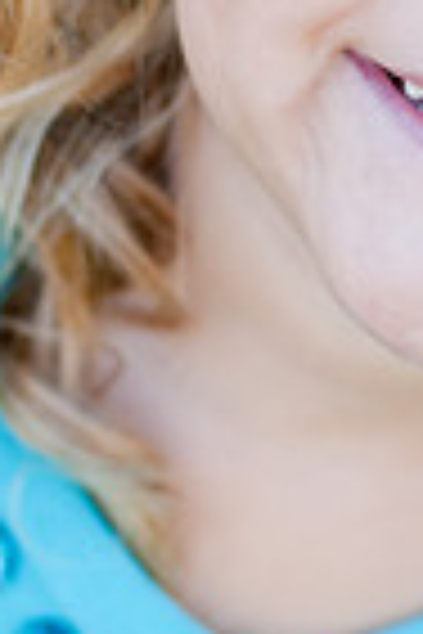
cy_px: 166
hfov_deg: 5.7
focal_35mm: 239
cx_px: 502
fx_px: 4212
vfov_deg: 8.6
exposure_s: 1/500
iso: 200
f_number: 2.2
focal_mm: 50
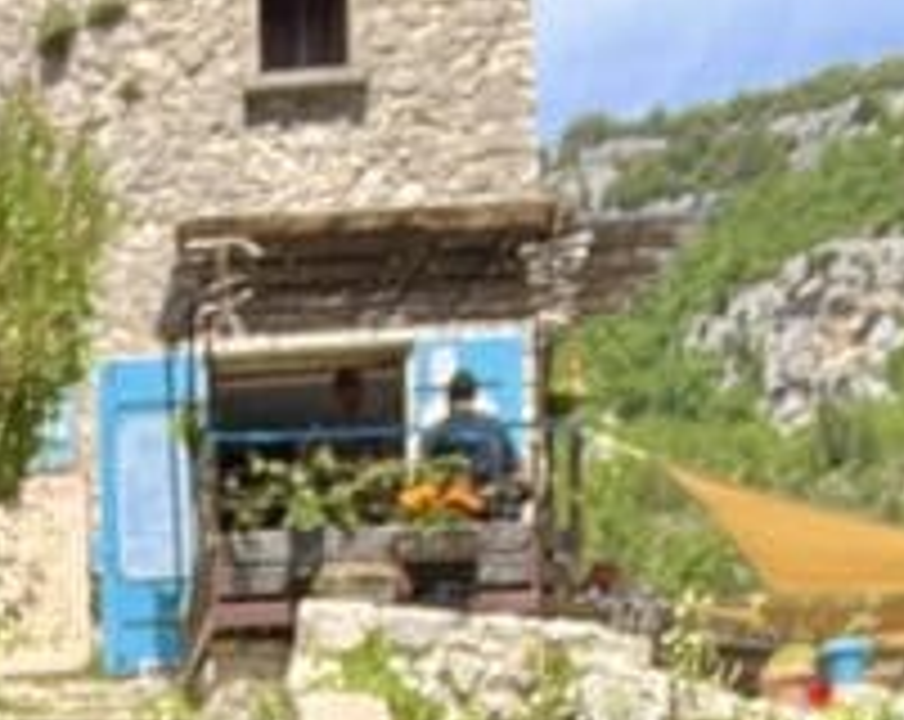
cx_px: -94
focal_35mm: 146
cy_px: 2061
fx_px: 3899
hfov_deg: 13.0
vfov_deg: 8.9
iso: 32
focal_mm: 2.71
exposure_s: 1/496
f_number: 2.2
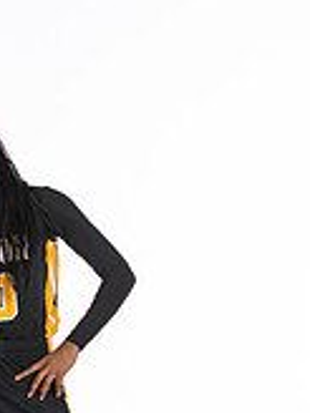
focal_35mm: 297
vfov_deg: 6.7
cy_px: 312
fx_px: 3546
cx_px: -50
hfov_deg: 5.0
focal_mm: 75
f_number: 5.6
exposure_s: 1/100
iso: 100
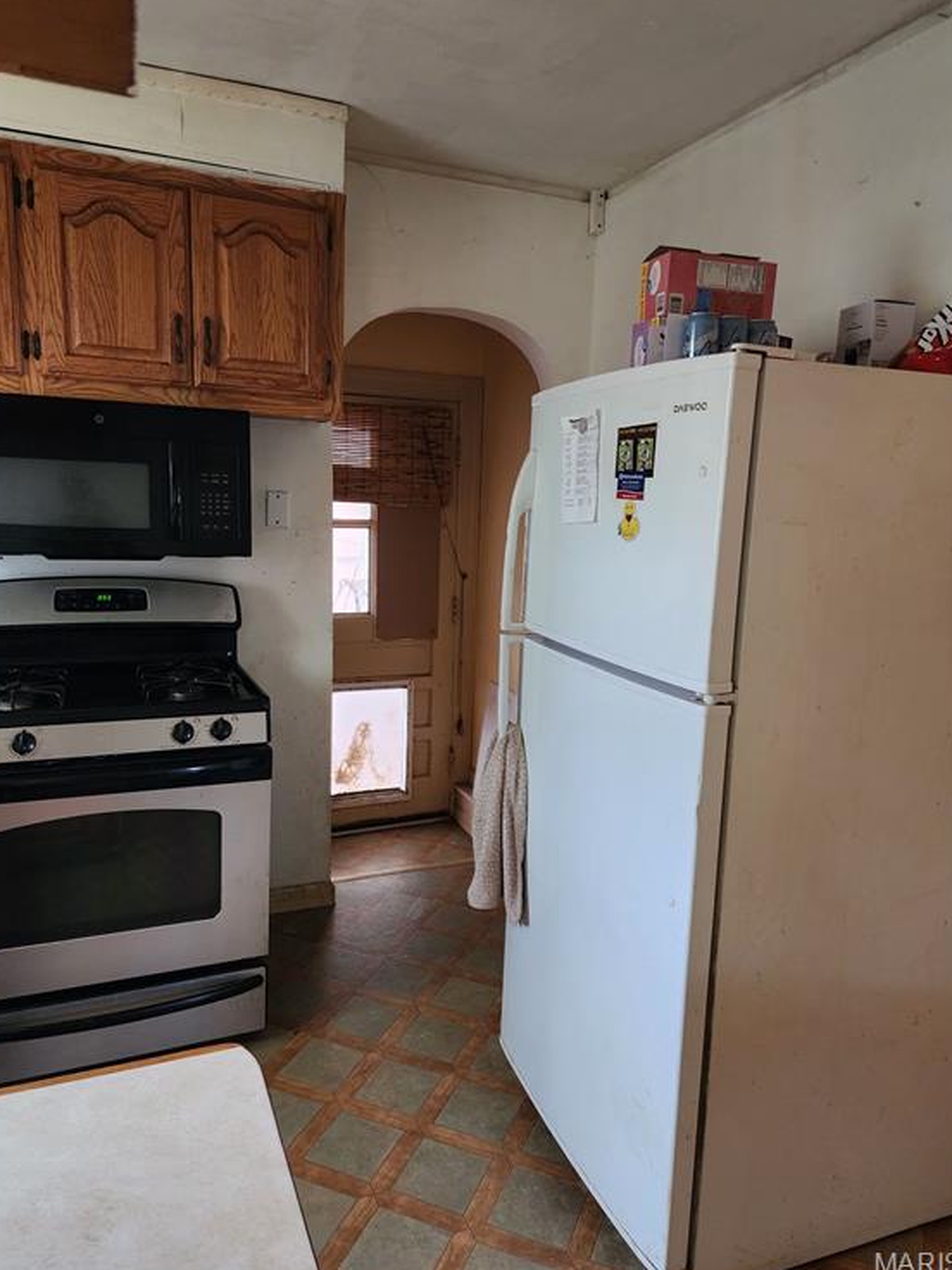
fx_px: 880
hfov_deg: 56.8
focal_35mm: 24
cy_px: 623
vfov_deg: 71.6
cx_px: 476
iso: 640
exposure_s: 1/60
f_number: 1.8
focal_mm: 6.4
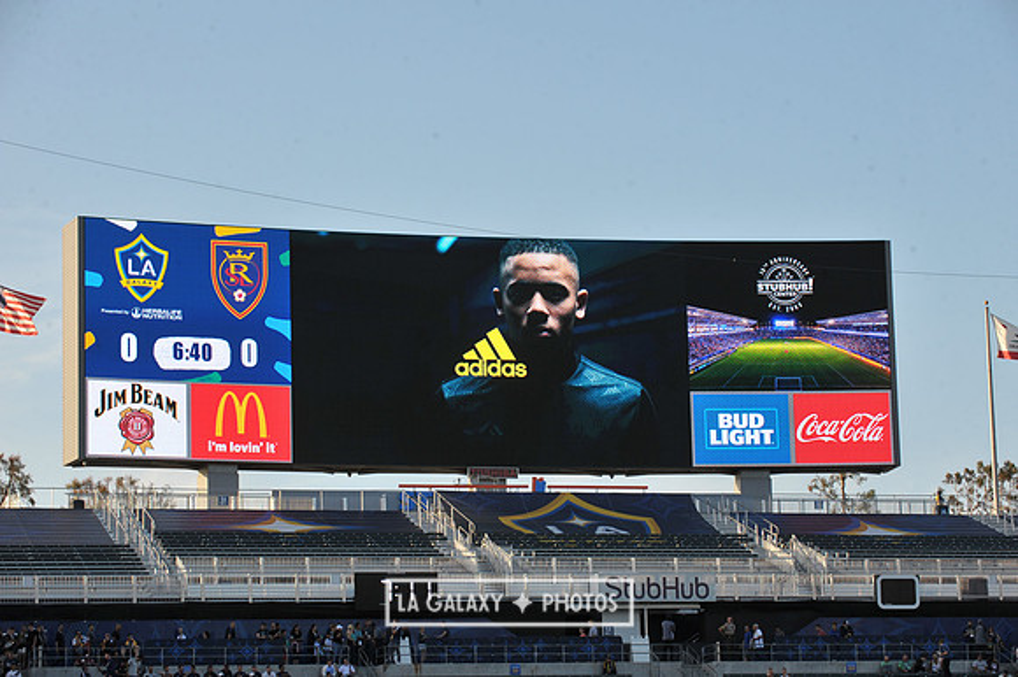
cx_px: 509
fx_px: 3109
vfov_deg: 12.4
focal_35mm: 110
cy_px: 338
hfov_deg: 18.6
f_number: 10
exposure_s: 1/400
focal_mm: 110
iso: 400
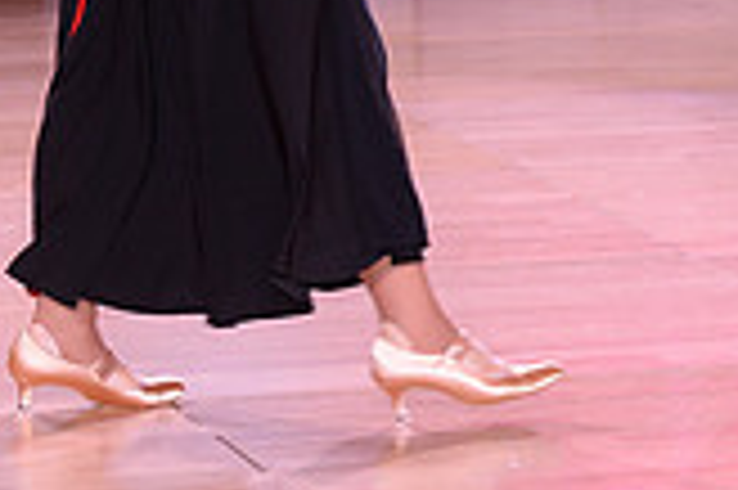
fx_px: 7250
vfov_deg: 3.9
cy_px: -321
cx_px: 688
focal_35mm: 354
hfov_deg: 5.8
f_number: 4
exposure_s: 1/250
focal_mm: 100
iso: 1600
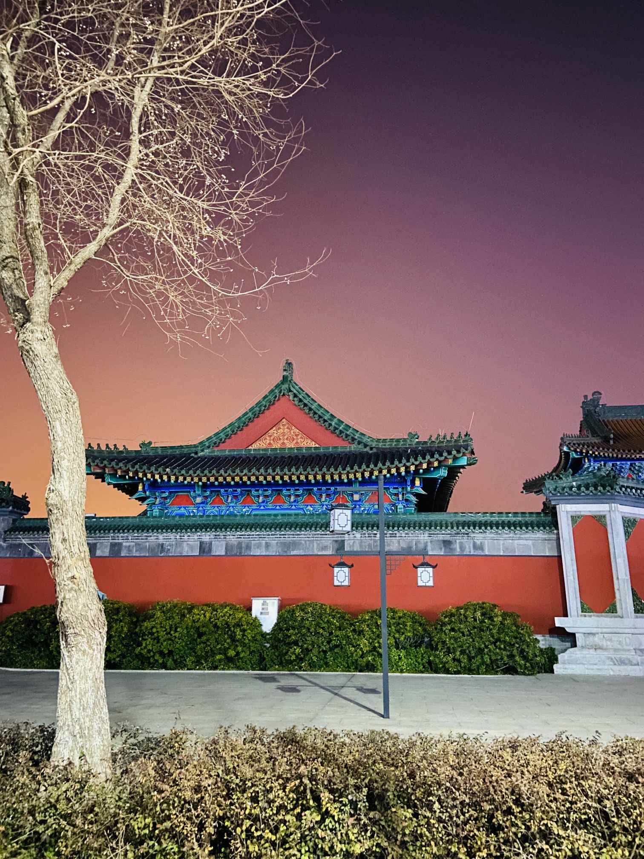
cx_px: 322
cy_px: 430
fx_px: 645
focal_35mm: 26
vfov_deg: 67.3
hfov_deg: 53.1
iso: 640
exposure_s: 1/4
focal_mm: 4.25
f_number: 1.8
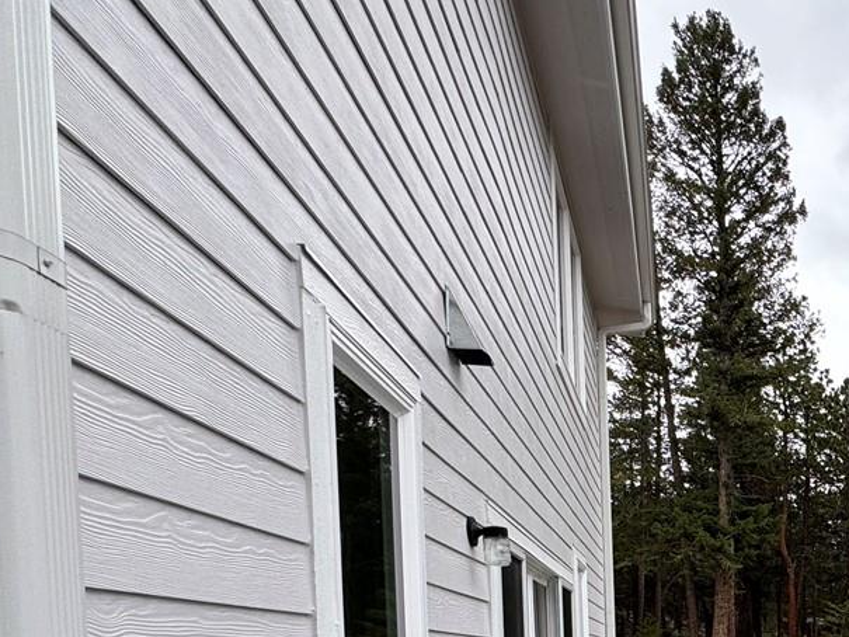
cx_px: 1033
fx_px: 908
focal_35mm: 37
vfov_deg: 33.8
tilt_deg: -2.5
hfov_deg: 37.2
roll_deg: +0.9
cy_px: 696
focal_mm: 2.22
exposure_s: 1/252
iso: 40
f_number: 2.2
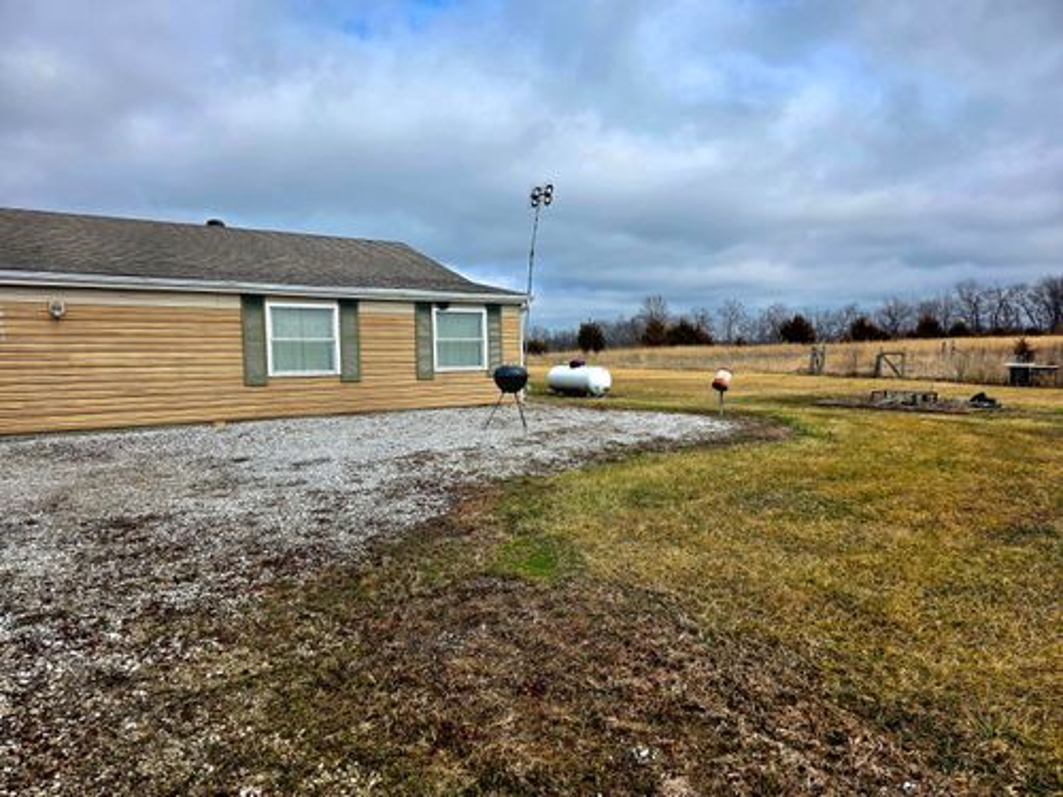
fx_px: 706
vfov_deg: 58.9
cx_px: 532
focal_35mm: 23
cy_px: 398
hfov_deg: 73.9
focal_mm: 6.3
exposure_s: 1/10000
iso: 80
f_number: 1.7
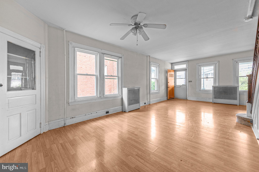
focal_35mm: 14
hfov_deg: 104.3
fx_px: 101
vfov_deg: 81.1
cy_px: 86
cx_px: 130
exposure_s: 1/125
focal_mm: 14
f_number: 2.8
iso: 800
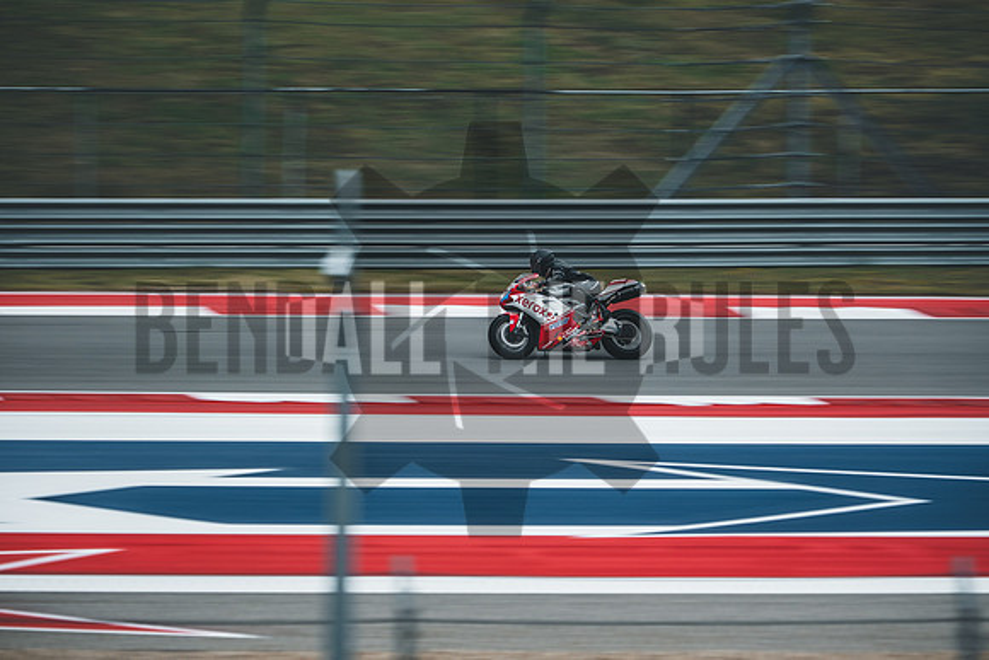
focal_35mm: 420
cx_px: 494
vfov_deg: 3.3
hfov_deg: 4.9
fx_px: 11540
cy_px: 330
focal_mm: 280
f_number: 2.8
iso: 160
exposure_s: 1/80
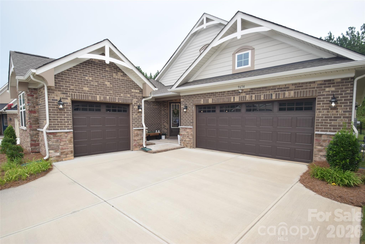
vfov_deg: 69.7
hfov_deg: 92.4
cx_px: 182
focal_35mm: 17
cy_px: 122
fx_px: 175
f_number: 5.6
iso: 250
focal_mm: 11.5
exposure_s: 1/125
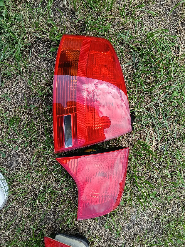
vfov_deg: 65.3
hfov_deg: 51.4
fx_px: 192
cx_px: 92
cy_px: 124
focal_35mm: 27
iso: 50
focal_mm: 3.98
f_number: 1.8
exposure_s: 1/101
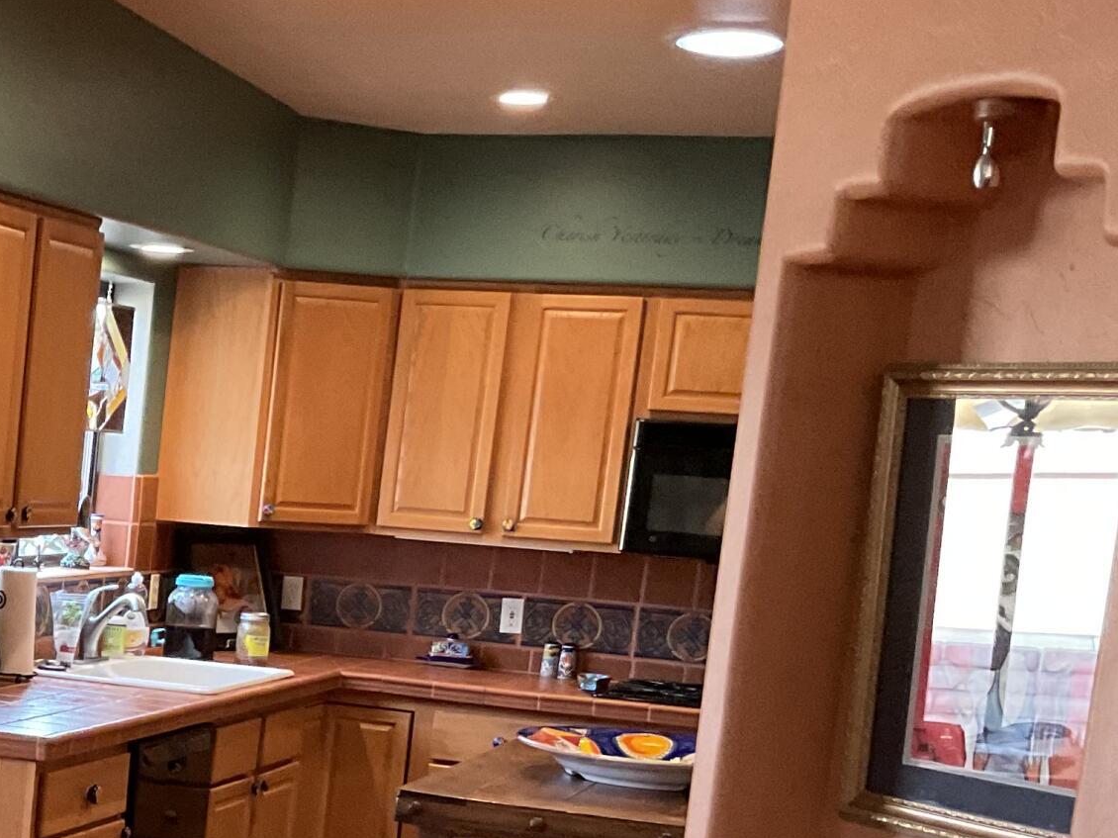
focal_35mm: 77
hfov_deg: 23.3
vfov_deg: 18.7
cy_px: 806
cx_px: -215
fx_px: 2486
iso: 160
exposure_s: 1/60
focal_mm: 3
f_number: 1.8
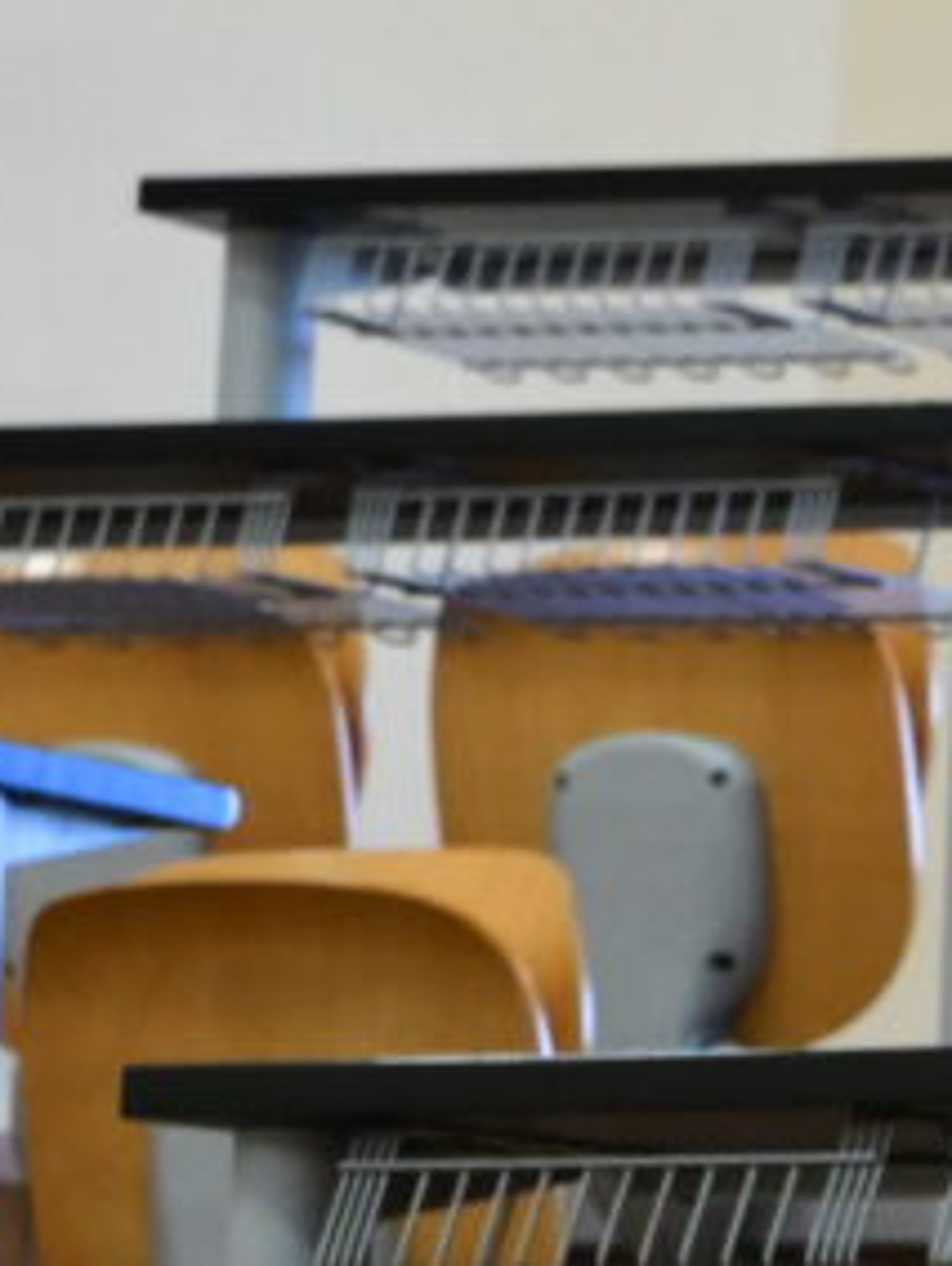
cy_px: 1447
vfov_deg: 5.5
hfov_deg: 3.8
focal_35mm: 356
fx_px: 13025
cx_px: 4832
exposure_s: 1/60
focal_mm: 41
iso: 1600
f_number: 5.6
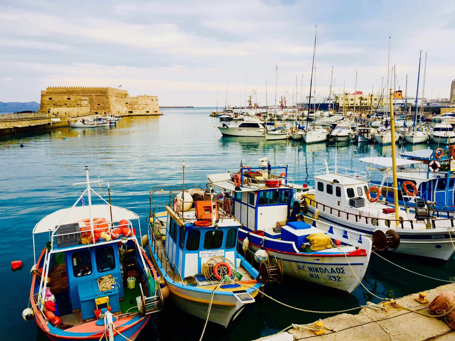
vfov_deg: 48.2
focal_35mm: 29
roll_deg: -1.6
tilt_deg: -9.0
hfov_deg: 61.7
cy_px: 170
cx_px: 228
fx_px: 381
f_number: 2.2
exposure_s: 1/195
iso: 32
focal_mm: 4.15
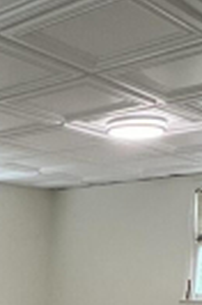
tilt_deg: -7.3
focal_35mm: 68
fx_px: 575
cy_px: 359
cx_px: -48
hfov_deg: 18.7
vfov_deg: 26.6
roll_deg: -1.1
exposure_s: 1/120
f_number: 1.8
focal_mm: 1.57
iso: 250
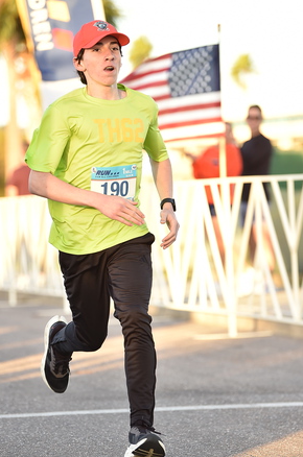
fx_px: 2232
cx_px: 145
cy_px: 257
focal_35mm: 176
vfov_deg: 11.7
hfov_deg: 7.8
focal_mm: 140
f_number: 2.8
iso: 640
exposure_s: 1/800
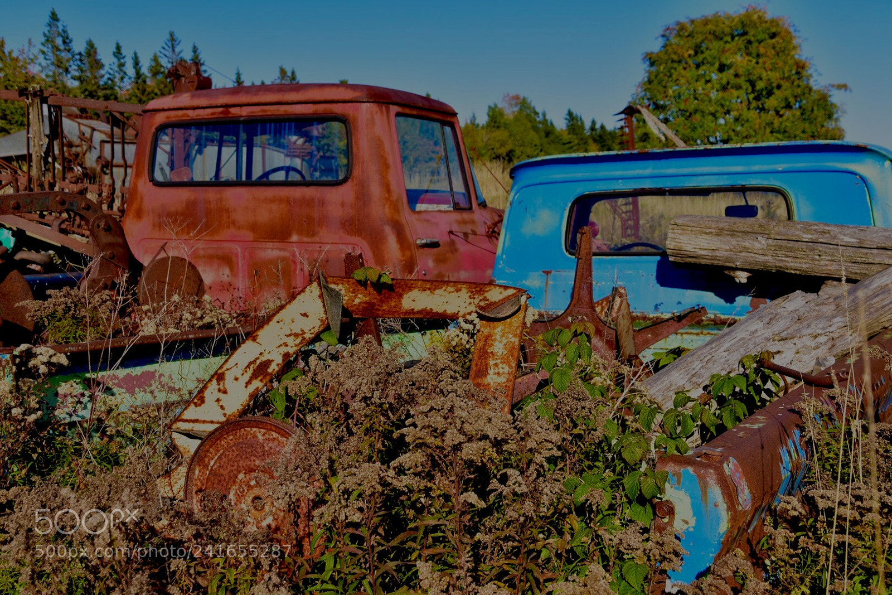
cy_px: 298
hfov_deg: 43.6
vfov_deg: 29.9
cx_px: 446
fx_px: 1115
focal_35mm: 45
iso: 125
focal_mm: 30
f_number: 8
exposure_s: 1/250
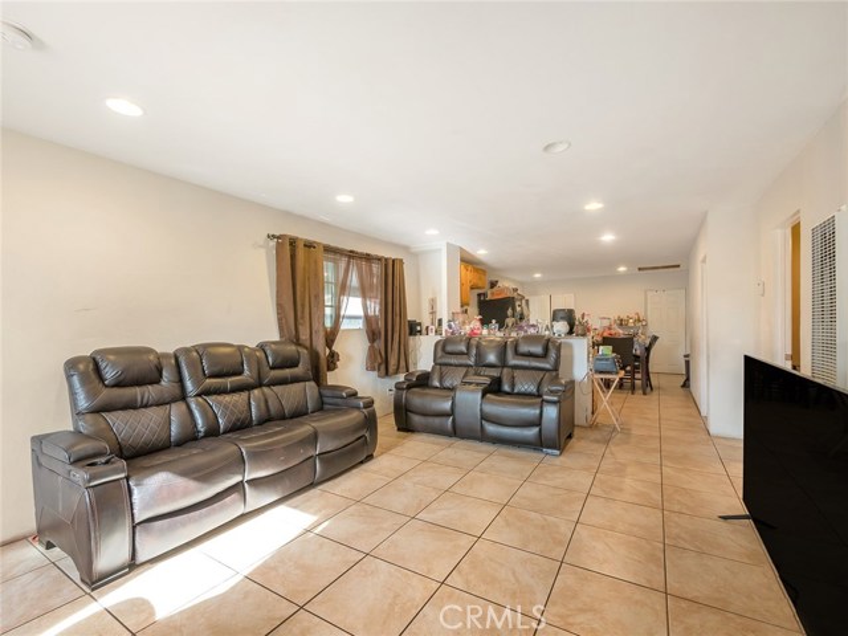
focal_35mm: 14
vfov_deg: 85.7
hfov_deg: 102.1
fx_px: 343
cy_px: 318
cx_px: 424
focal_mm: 7
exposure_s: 1/10
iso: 400
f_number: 7.1
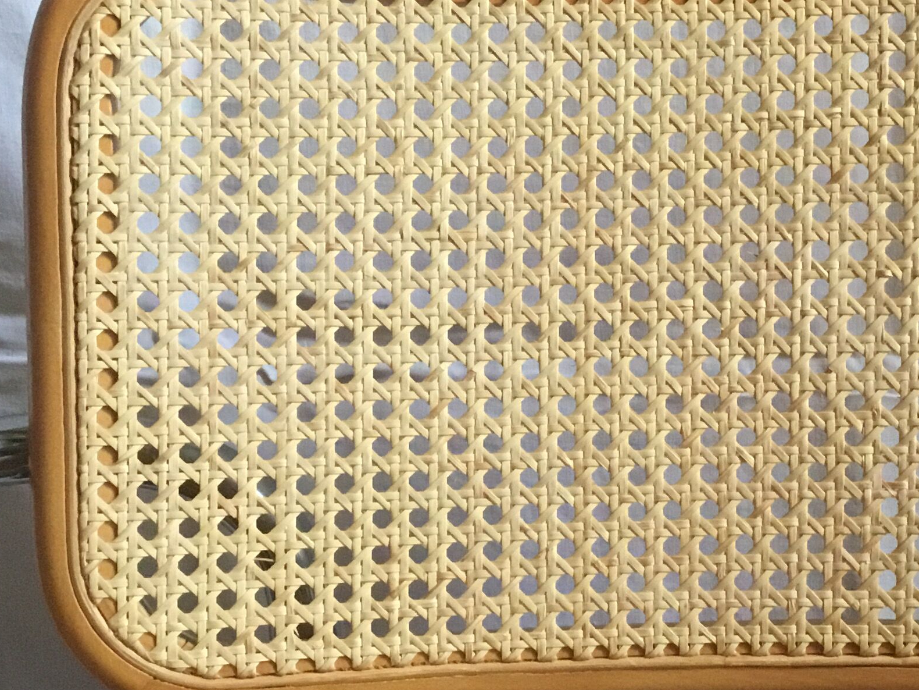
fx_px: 1699
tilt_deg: -15.0
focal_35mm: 64
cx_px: 709
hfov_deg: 29.7
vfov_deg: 22.9
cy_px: 368
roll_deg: +0.3
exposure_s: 1/33
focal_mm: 3.3
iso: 250
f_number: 2.4
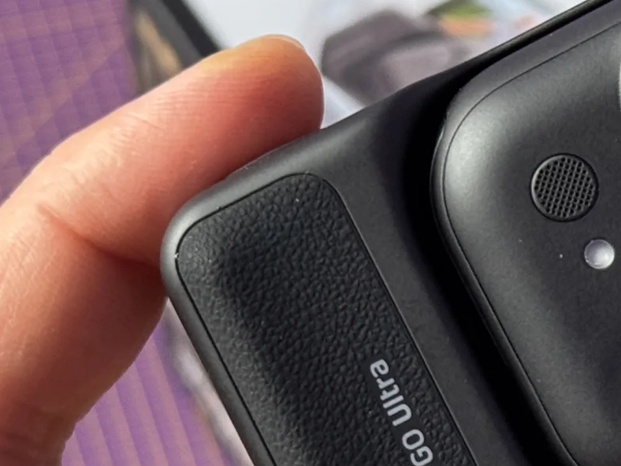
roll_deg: -0.6
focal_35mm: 156
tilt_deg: -43.1
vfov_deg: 9.5
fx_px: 2799
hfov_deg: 12.5
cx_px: 619
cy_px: 260
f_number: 1.78
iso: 250
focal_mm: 6.76
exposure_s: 1/52
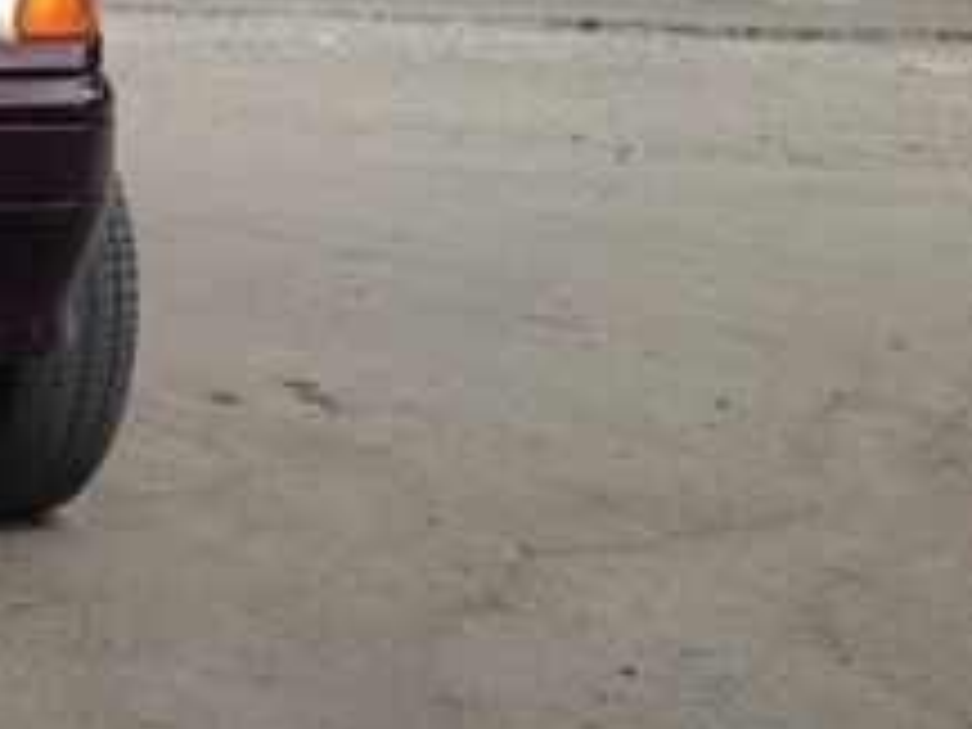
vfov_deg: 14.1
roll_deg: -0.6
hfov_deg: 17.4
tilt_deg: +0.1
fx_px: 2836
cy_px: -191
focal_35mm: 101
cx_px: -500
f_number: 2.4
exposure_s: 1/797
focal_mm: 4.12
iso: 50
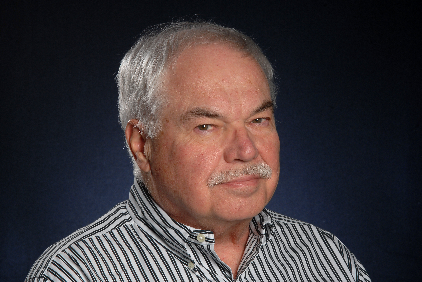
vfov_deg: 6.8
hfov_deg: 10.1
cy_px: 141
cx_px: 211
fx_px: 2377
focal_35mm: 202
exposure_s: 1/125
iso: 160
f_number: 16
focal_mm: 135
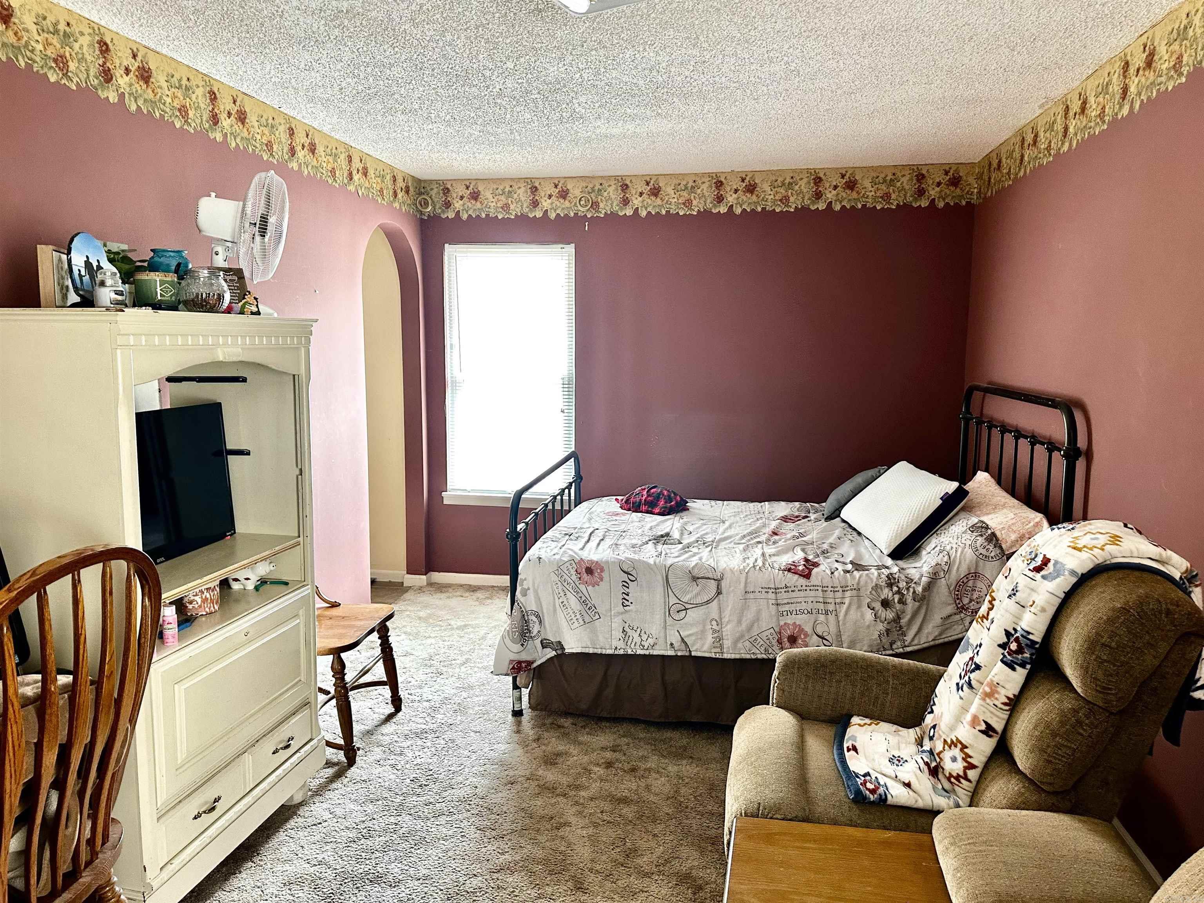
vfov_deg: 56.8
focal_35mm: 24
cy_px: 452
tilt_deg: -7.5
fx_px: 835
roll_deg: -0.6
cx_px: 602
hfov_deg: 71.6
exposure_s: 1/60
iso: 250
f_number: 1.78
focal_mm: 6.86
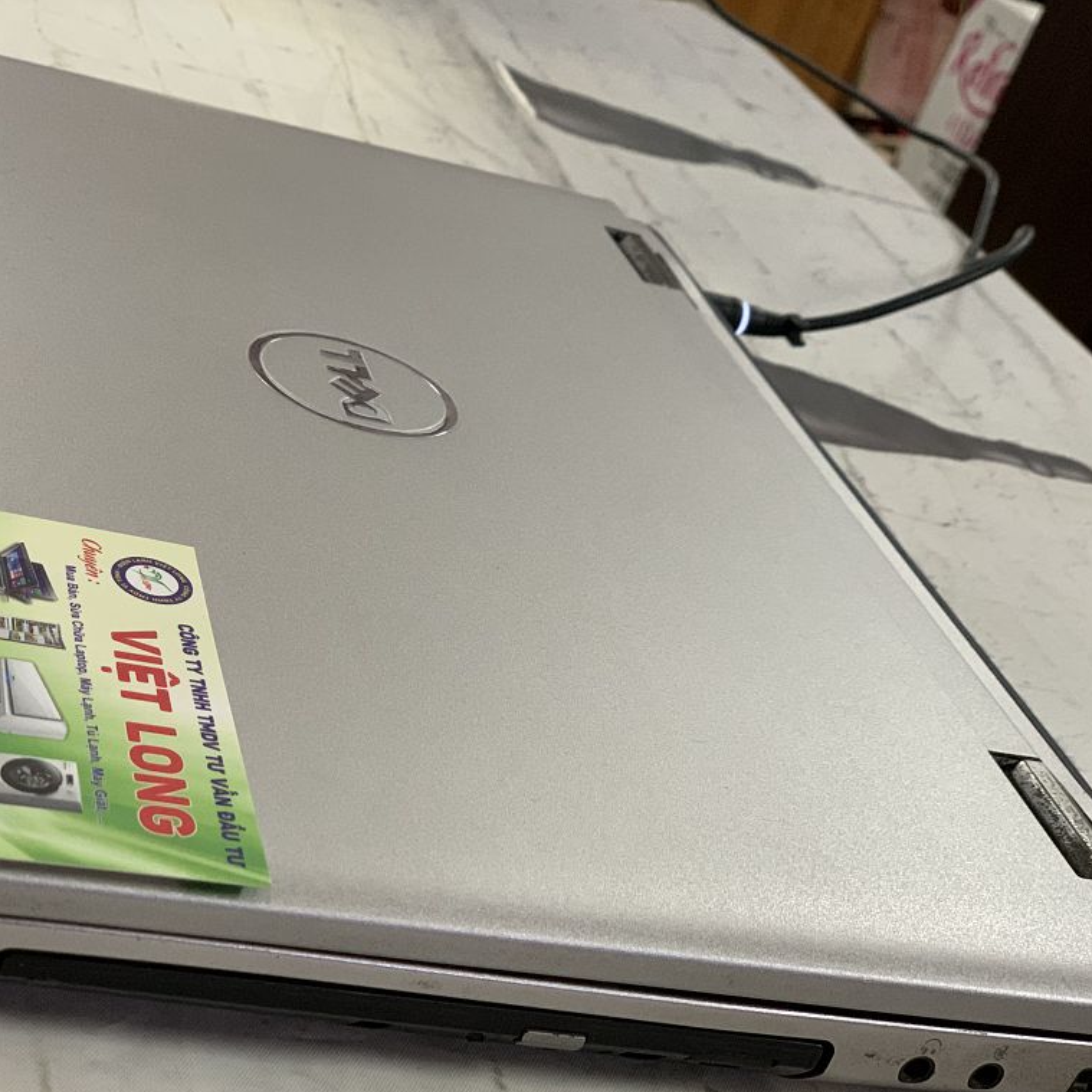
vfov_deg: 27.7
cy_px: 550
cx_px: 432
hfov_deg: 27.7
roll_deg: -22.0
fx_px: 2213
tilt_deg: -25.4
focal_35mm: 62
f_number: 2.4
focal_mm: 6
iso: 200
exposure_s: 1/50
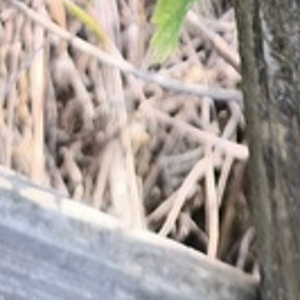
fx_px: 1304
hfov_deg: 12.9
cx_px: 306
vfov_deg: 11.4
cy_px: -368
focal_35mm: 133
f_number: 1.7
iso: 50
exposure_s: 1/264
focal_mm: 4.71
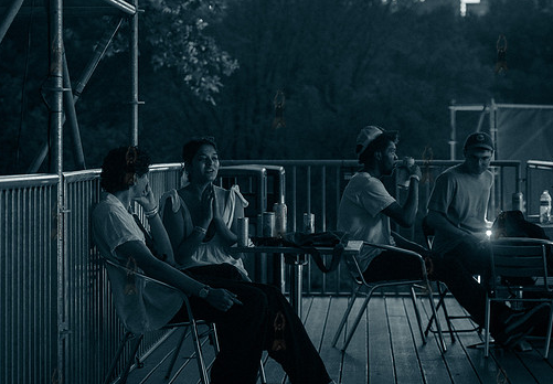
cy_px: 181
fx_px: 1852
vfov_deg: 11.8
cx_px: 216
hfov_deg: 17.0
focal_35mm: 119
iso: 4000
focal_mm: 80
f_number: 3.5
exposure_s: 1/160
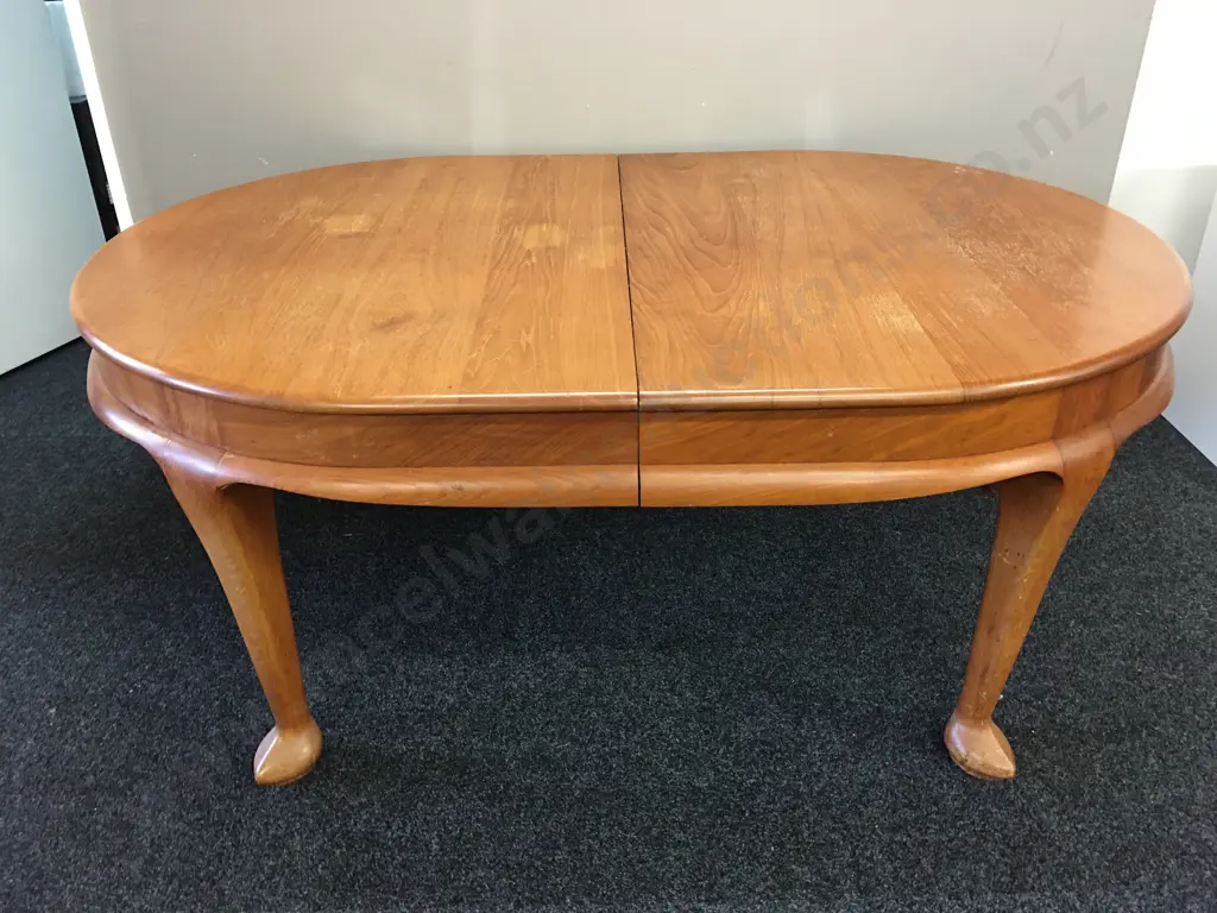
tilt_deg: -27.4
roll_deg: -0.8
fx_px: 1020
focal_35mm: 29
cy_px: 456
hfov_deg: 61.7
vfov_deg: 48.2
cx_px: 608
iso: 125
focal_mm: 4.15
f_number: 2.2
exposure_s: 1/17
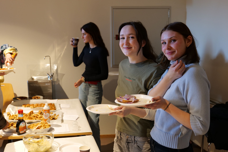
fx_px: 285
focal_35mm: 45
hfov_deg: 43.6
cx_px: 114
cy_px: 76
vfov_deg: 29.9
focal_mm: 45
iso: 1600
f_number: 4
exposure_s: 1/60
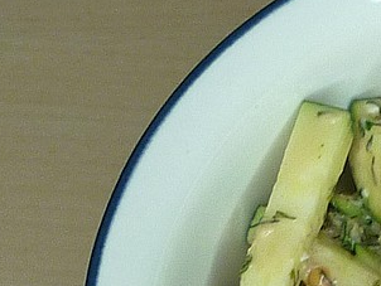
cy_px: 338
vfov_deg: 6.8
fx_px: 2390
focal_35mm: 217
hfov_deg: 8.9
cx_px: 545
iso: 80
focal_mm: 5.9
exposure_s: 1/60
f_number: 2.9
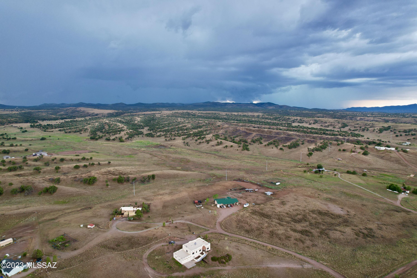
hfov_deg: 78.6
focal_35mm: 22
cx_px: 208
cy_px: 139
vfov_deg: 57.2
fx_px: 255
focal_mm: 8.38
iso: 100
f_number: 2.8
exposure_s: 1/15
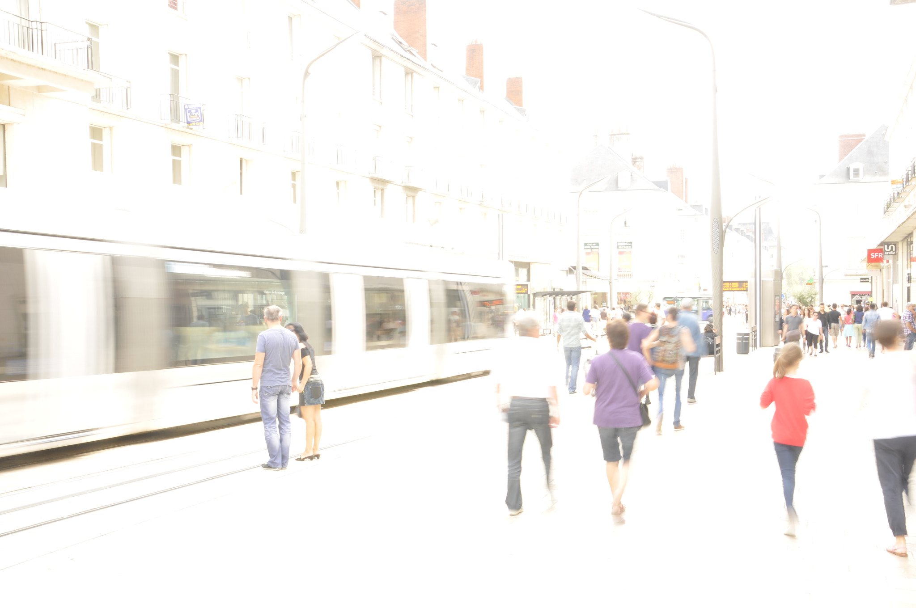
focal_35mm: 39
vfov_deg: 34.1
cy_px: 304
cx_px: 458
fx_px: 991
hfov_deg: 49.6
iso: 200
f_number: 18
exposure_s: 1/5
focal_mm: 26
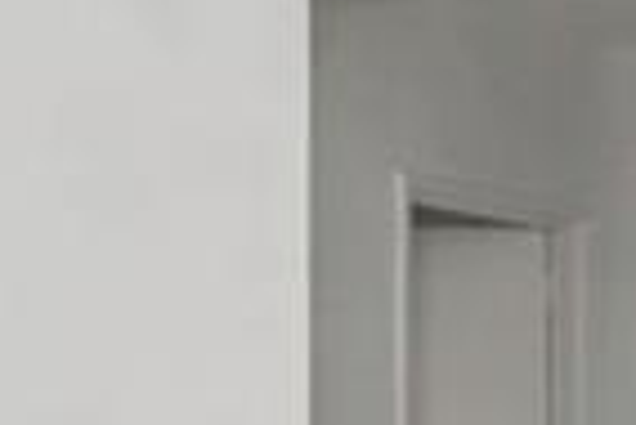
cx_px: -9
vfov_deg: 11.7
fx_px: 2034
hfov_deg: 17.3
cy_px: 519
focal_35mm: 115
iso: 64
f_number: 4
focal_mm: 16
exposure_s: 1/6
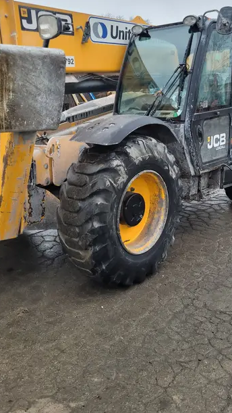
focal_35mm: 34
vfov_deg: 57.7
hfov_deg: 34.7
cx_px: 111
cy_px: 174
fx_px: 372
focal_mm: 5.4
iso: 64
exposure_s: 1/120
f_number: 1.8
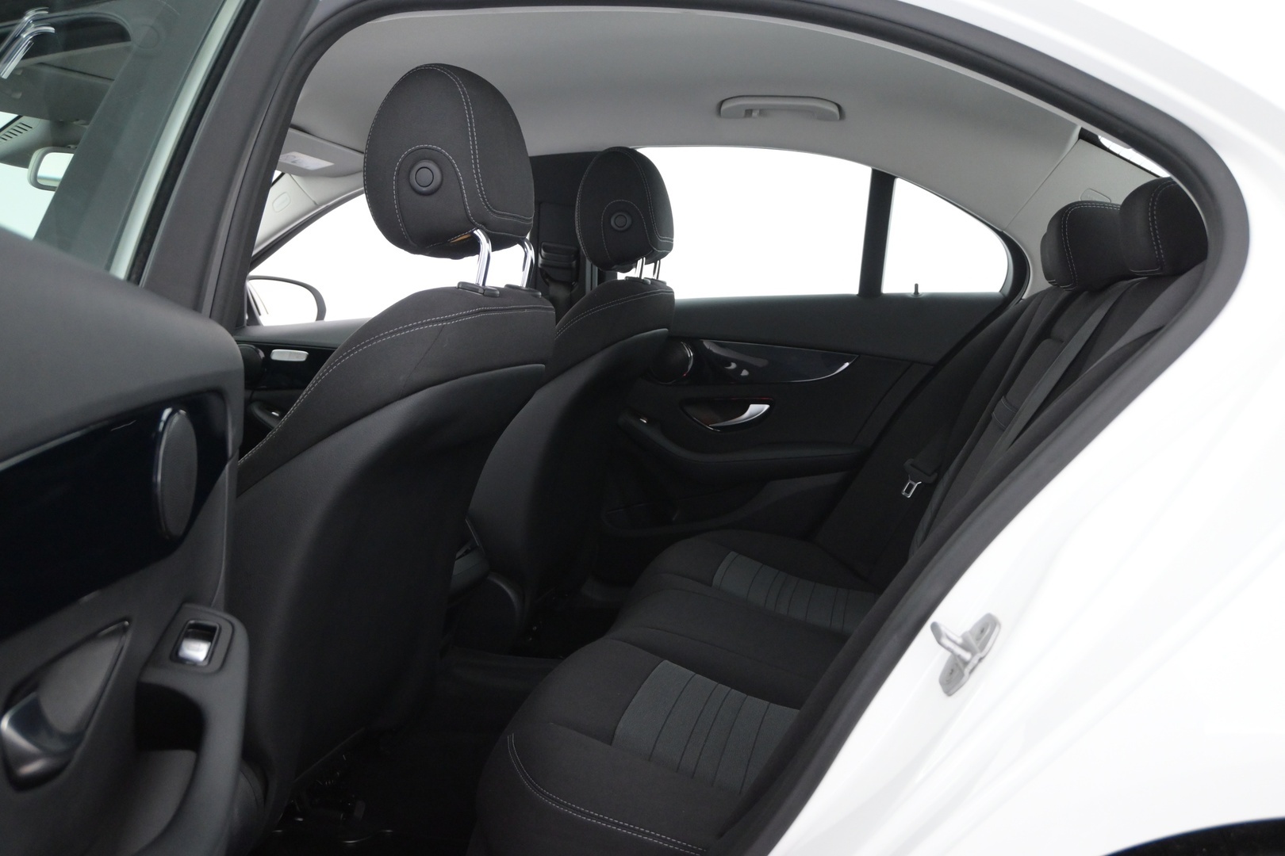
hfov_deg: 59.5
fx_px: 1124
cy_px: 428
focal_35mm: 32
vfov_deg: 41.7
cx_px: 642
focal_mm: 21
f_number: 4
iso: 2500
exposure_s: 1/40
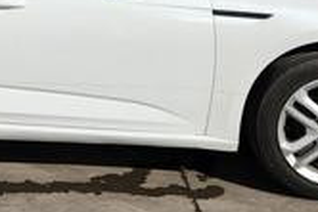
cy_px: -125
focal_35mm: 94
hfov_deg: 20.9
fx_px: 831
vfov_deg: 13.6
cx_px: -10
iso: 20
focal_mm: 5.4
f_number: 1.8
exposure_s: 1/3026
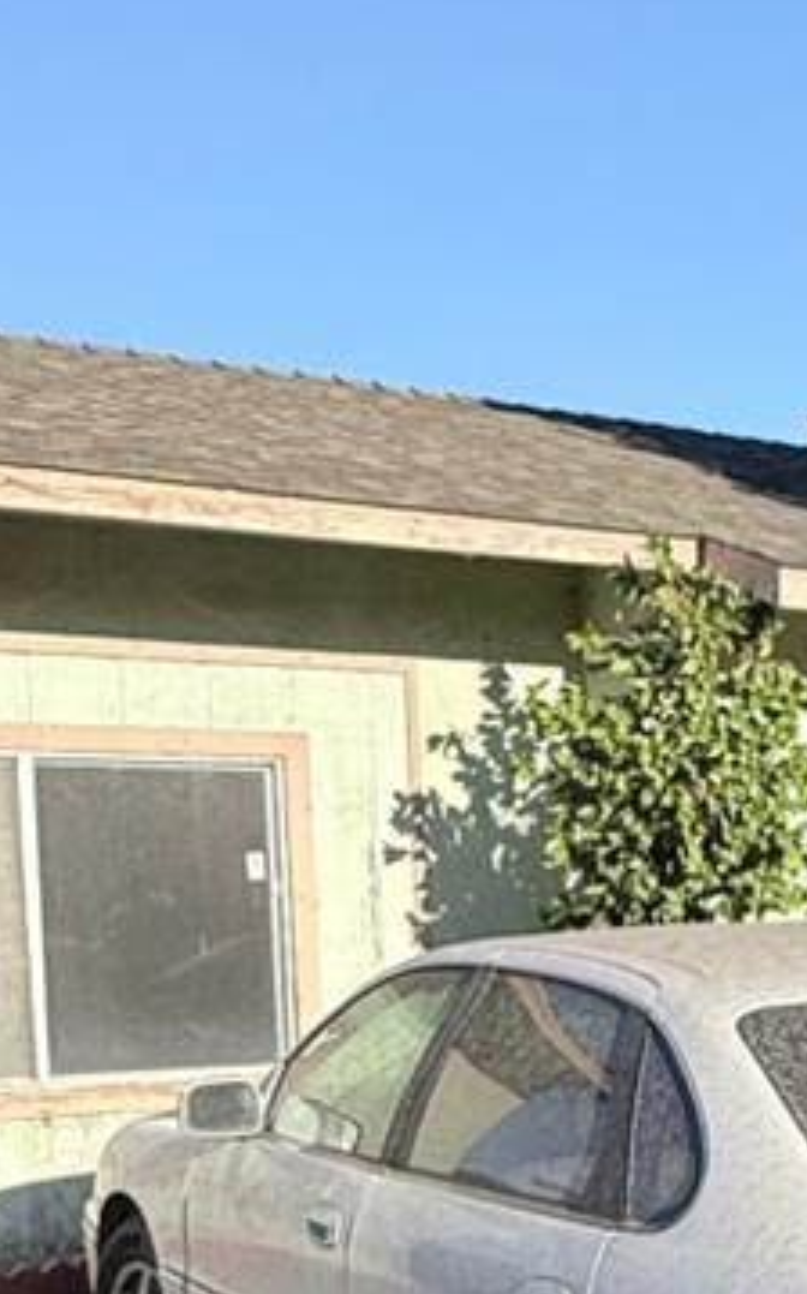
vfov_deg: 32.0
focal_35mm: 62
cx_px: 1029
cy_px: 1063
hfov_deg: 19.4
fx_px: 2184
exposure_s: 1/1464
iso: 50
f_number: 2.2
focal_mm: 2.22
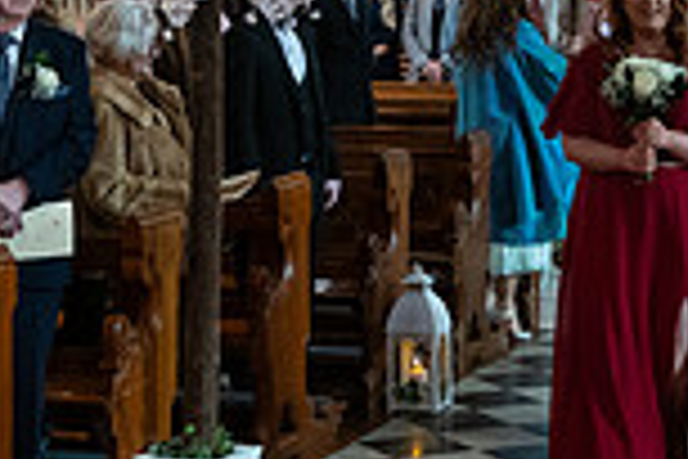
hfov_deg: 15.8
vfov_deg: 10.6
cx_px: 540
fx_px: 2465
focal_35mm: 129
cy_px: 124
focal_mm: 34
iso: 1250
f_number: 3.5
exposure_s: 1/160
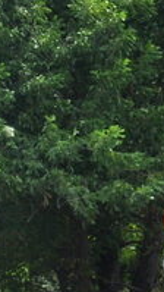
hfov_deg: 3.6
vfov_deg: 7.5
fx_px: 2195
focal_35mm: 284
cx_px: -887
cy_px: 332
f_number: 5.6
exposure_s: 1/200
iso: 100
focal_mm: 24
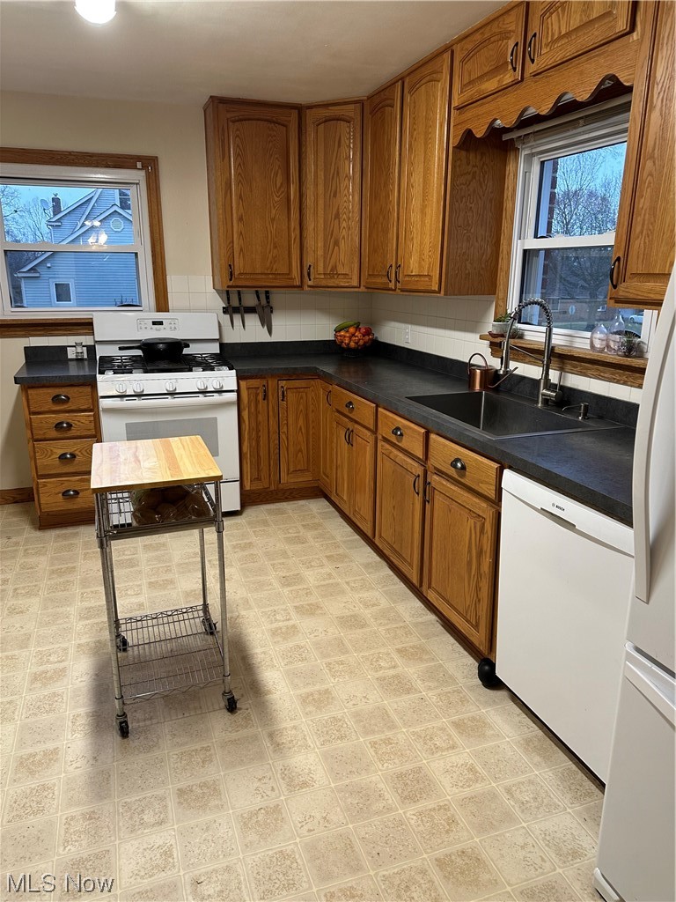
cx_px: 338
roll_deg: -0.1
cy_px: 451
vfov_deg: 71.6
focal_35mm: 24
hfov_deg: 56.8
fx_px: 625
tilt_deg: -16.1
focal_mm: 6.86
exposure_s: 1/60
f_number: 1.78
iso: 160
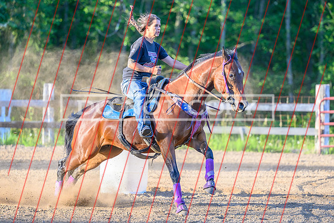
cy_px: 116
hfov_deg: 10.4
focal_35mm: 199
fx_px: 1842
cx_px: 157
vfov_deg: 6.9
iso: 1400
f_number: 2.8
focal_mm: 145
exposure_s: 1/2500
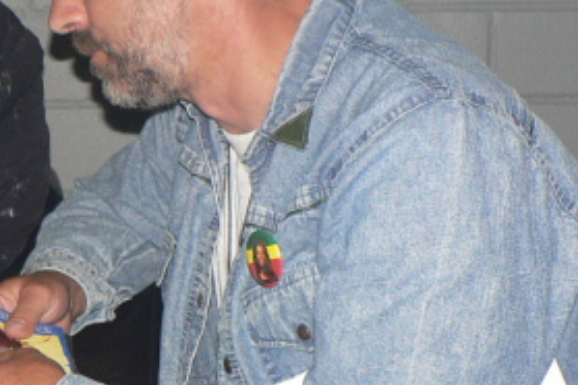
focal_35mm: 74
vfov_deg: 18.4
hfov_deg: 26.2
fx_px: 1188
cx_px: 30
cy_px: 156
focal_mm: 6
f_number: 2.8
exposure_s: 1/60
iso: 150
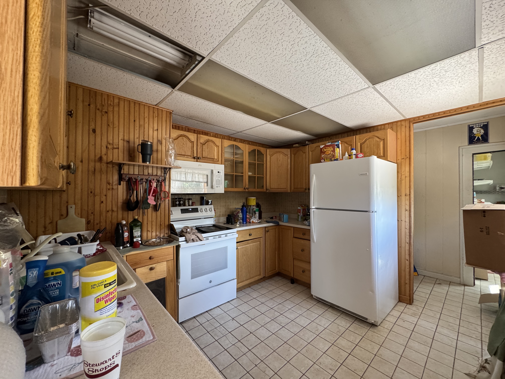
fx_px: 204
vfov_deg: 85.7
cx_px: 252
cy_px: 190
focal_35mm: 14
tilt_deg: -0.3
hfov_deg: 102.1
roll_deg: -0.3
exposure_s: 1/99
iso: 320
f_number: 2.2
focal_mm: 2.22
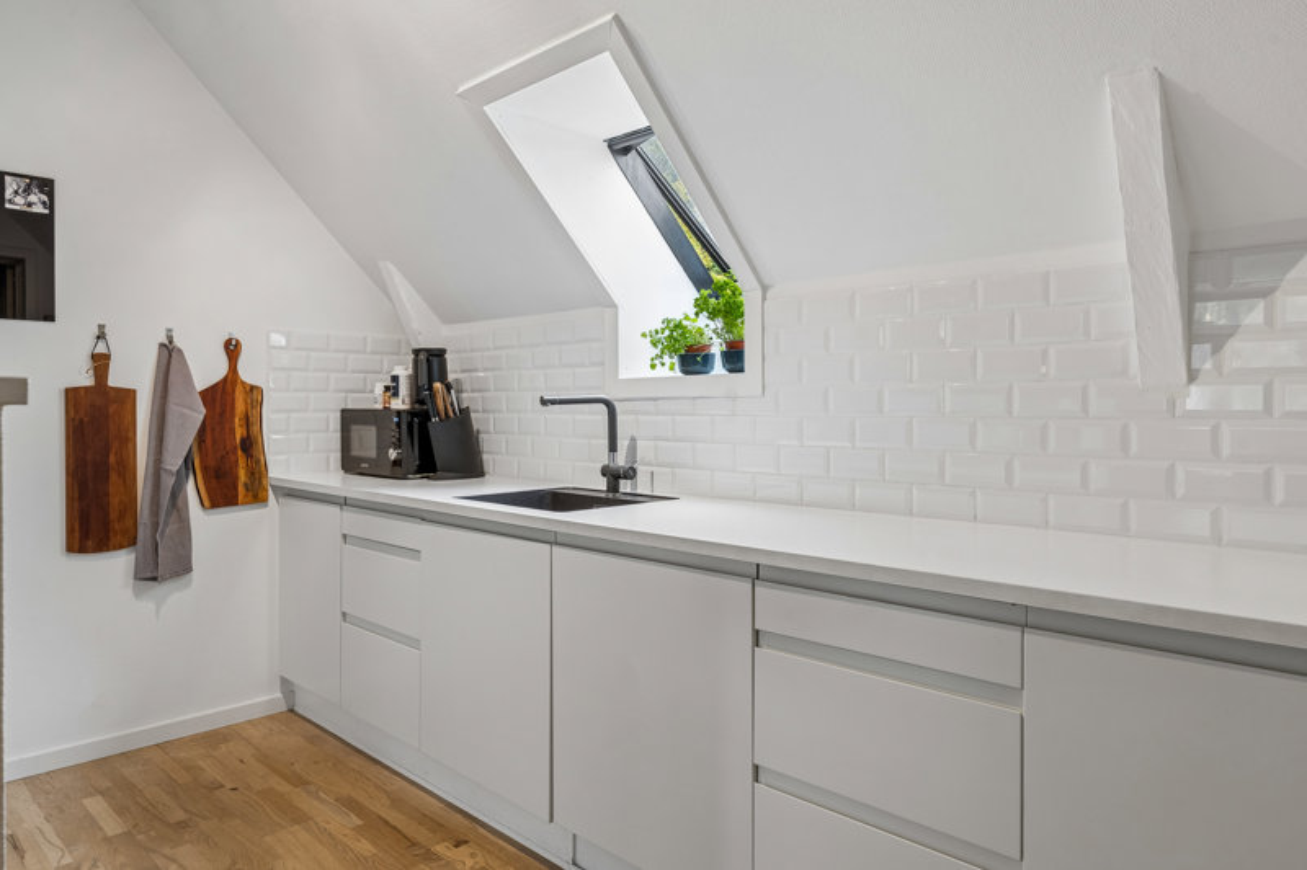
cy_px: 435
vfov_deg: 56.1
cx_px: 654
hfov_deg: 77.3
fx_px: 817
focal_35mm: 22
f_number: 8
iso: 200
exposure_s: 1/6
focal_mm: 22.5
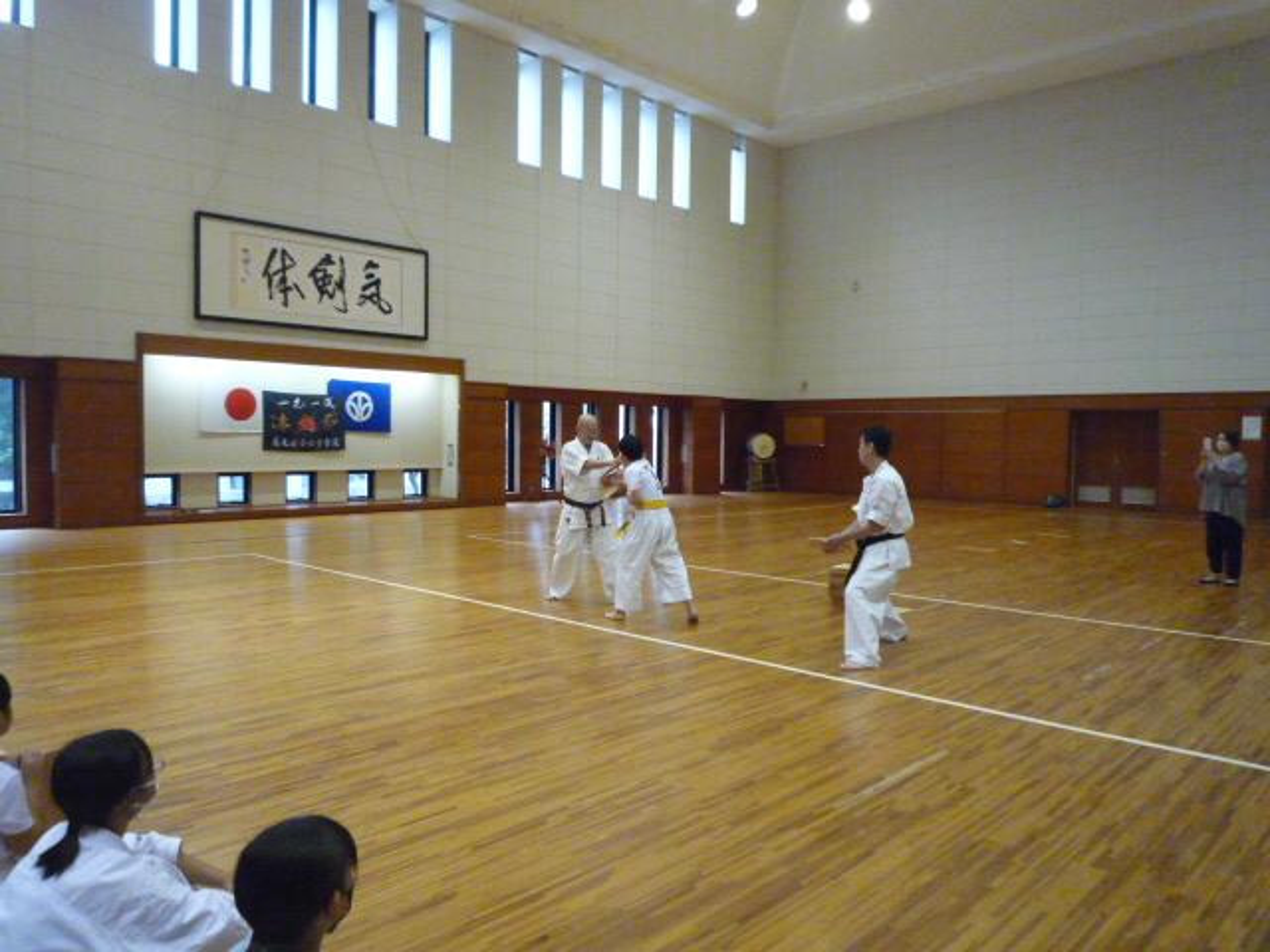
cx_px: 635
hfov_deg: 69.4
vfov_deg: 54.9
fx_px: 917
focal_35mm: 25
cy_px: 476
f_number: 2.8
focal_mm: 4.4
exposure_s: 1/125
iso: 800
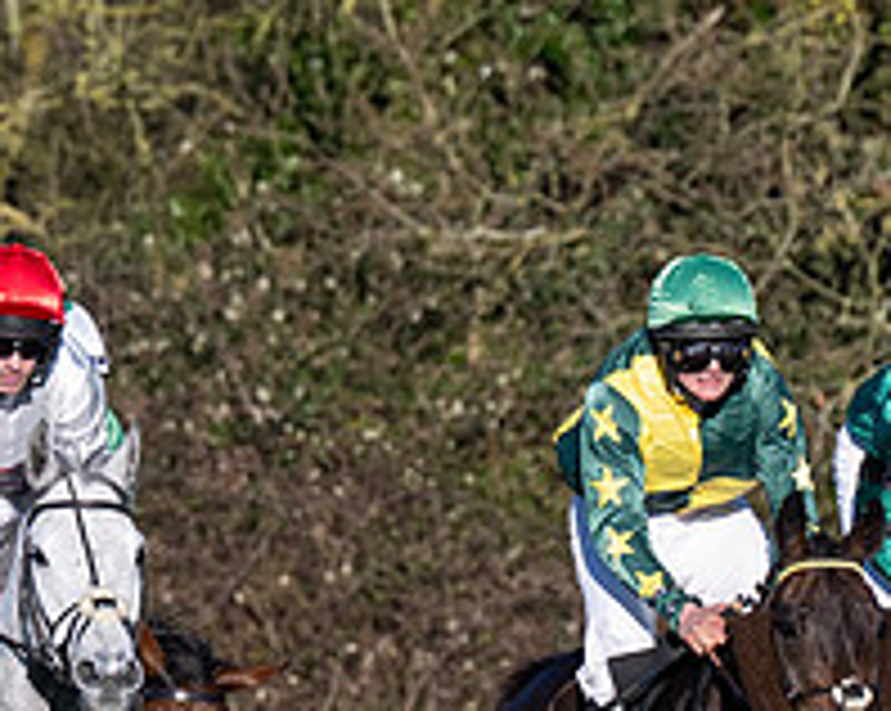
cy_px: 670
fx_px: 32351
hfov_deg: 1.6
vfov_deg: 1.3
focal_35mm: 1228
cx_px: 919
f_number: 4
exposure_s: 1/2500
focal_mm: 170
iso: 200
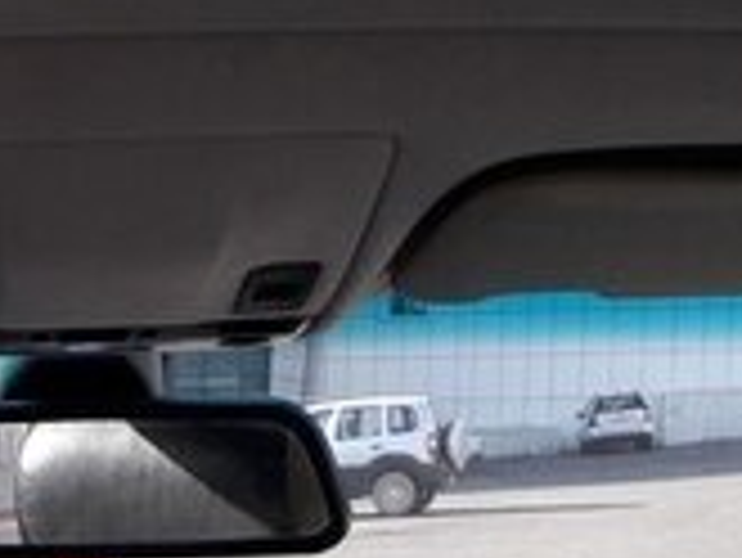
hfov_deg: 18.0
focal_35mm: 108
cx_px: 99
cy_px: 943
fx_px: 2317
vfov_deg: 12.7
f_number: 1.9
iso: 40
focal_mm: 3.6
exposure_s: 1/329
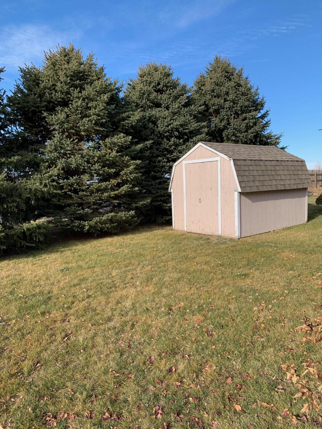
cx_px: 161
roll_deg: +2.8
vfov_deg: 67.3
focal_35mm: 26
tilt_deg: -4.3
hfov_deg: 53.1
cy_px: 214
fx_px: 322
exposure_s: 1/991
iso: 25
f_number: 1.8
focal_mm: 4.25
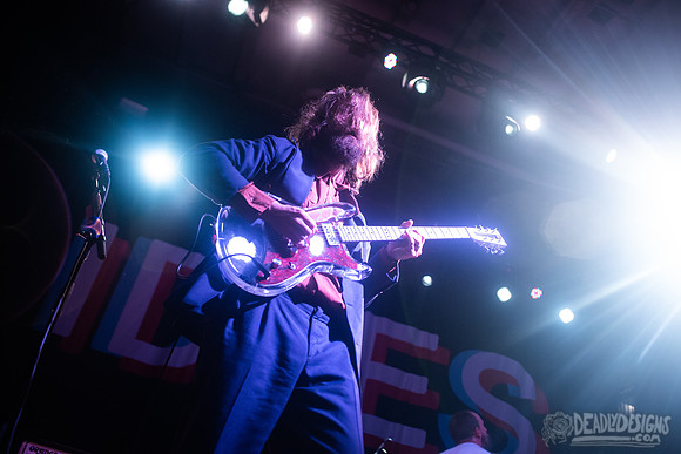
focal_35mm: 35
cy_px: 227
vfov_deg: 37.9
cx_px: 340
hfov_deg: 54.4
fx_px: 662
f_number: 3.2
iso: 1600
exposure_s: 1/100
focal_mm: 35
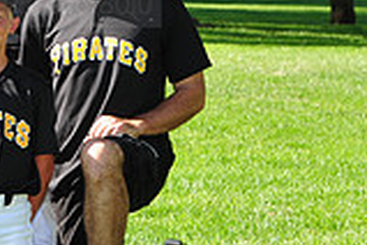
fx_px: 2966
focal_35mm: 291
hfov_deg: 6.9
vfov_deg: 4.7
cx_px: -286
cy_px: -42
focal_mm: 80
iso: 200
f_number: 7.1
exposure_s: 1/250
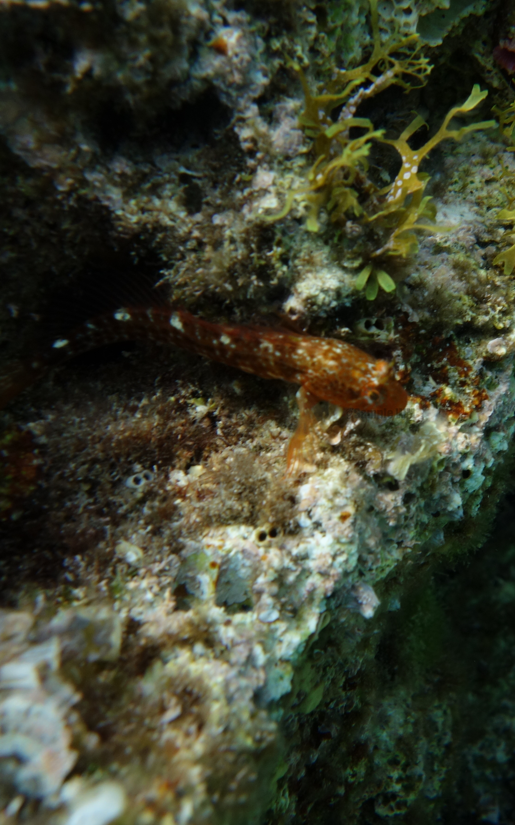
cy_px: 414
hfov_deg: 28.8
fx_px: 988
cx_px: 381
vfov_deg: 45.3
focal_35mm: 44
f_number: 5.6
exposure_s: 1/250
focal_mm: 10.4
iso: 250
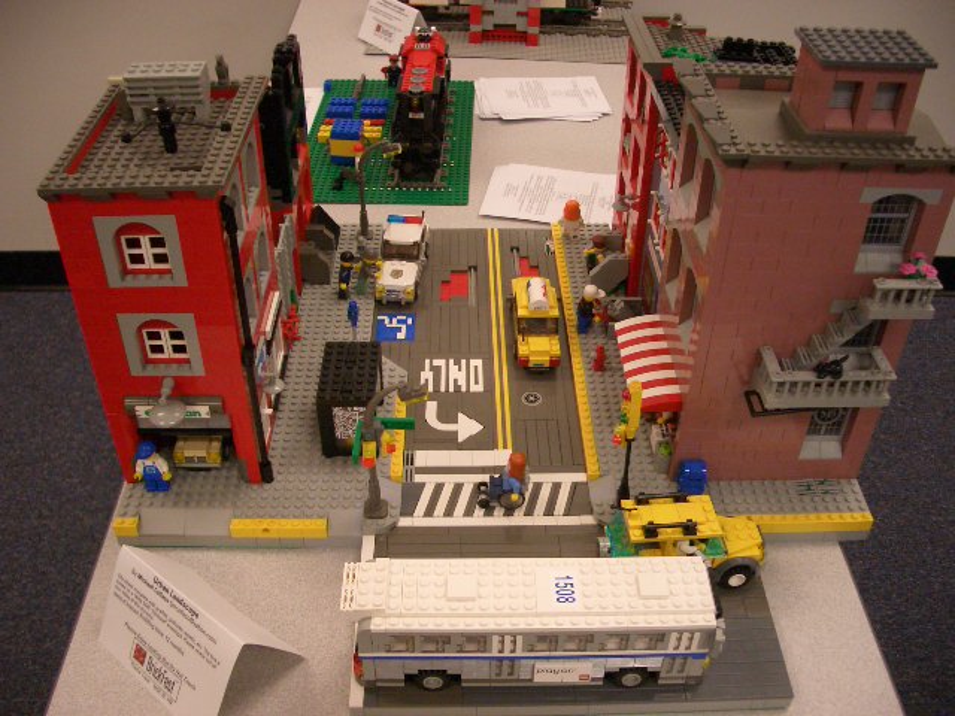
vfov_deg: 40.7
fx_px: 966
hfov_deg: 52.6
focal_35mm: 35
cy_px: 358
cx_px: 478
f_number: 2.6
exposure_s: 1/60
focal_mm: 5.8
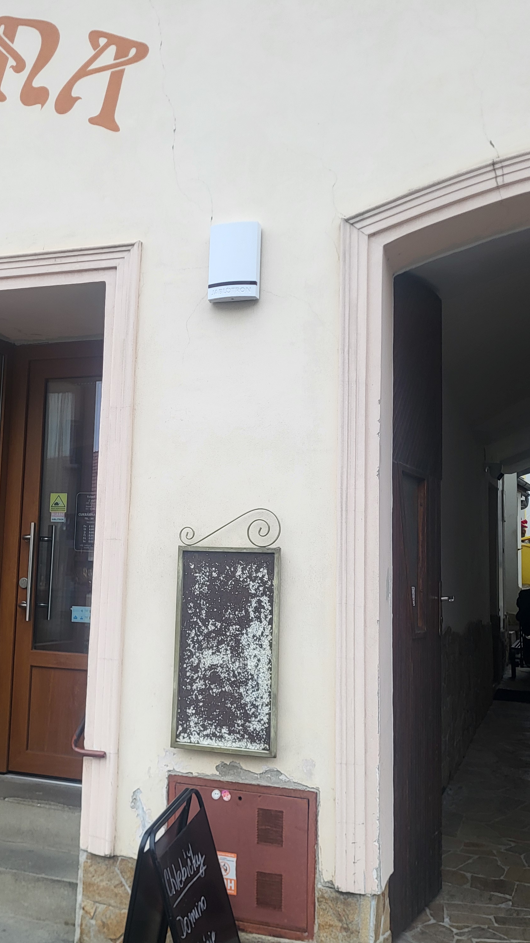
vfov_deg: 52.8
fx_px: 950
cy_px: 469
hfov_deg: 30.9
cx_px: 161
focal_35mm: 38
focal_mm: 5.4
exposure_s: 1/142
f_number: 1.8
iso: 40
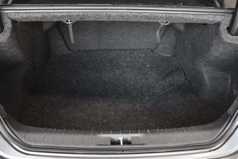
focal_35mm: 34
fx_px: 225
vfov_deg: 38.9
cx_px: 119
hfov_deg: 55.8
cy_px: 80
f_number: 3.8
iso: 2500
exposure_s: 1/400
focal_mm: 23
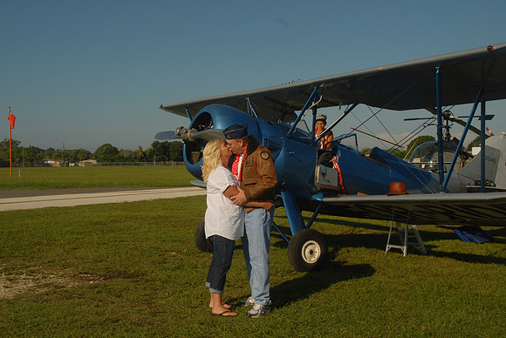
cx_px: 253
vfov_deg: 29.0
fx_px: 654
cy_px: 169
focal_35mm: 46
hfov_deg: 42.3
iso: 100
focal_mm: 31
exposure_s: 1/250
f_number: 11
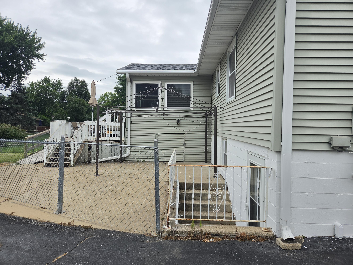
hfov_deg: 73.9
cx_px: 176
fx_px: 235
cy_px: 132
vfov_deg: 58.9
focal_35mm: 23
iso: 80
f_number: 1.8
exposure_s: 1/5002
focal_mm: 5.4
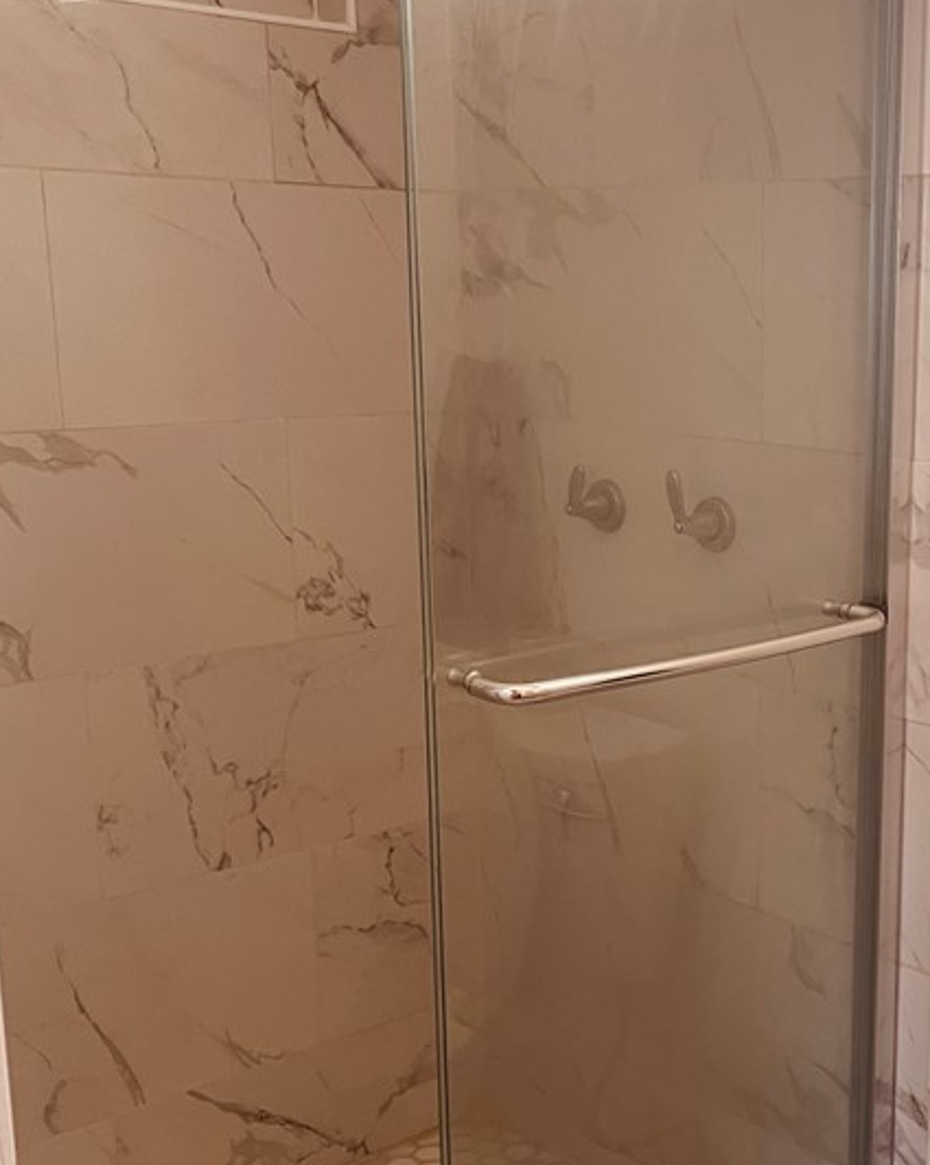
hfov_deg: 31.1
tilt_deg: -12.4
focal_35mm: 47
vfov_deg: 39.5
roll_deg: -0.8
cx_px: 764
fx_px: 1618
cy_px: 677
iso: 125
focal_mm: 5.1
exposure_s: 1/60
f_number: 1.6
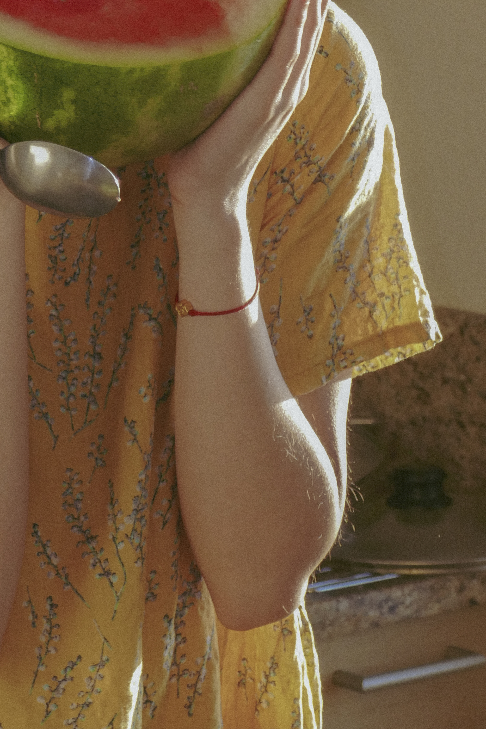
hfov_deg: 7.8
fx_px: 3564
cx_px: 30
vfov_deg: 11.6
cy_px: 174
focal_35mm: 176
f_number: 5
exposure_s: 1/60
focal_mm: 32.8
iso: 400
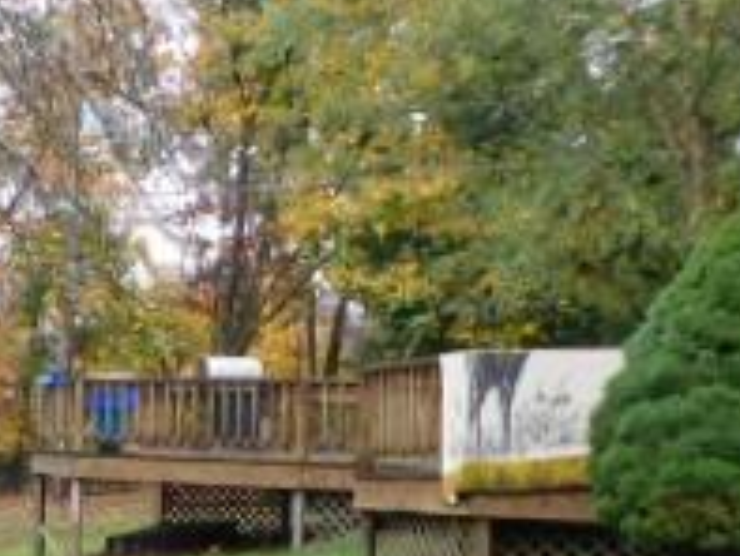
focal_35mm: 78
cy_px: 507
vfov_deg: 18.6
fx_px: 1668
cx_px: -282
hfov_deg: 21.9
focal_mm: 4.1
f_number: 3
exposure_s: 1/100
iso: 125
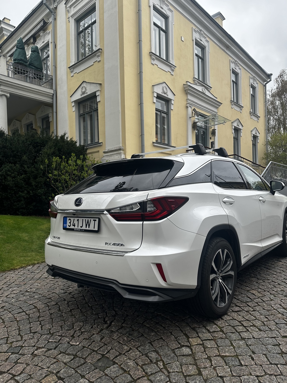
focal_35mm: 24
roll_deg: +0.9
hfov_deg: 56.8
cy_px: 192
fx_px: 265
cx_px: 144
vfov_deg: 71.6
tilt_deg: +1.7
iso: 80
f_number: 1.78
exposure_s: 1/1171
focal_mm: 6.86
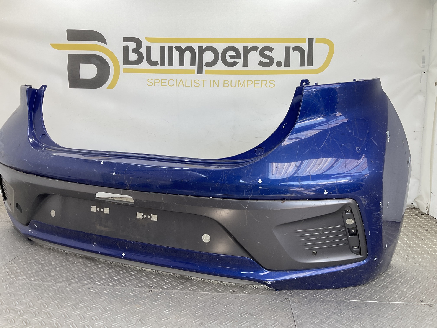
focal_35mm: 29
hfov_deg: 61.7
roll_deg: -1.7
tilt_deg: -9.8
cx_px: 218
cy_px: 164
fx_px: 366
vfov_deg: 48.2
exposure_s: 1/120
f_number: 1.8
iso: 20
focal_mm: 3
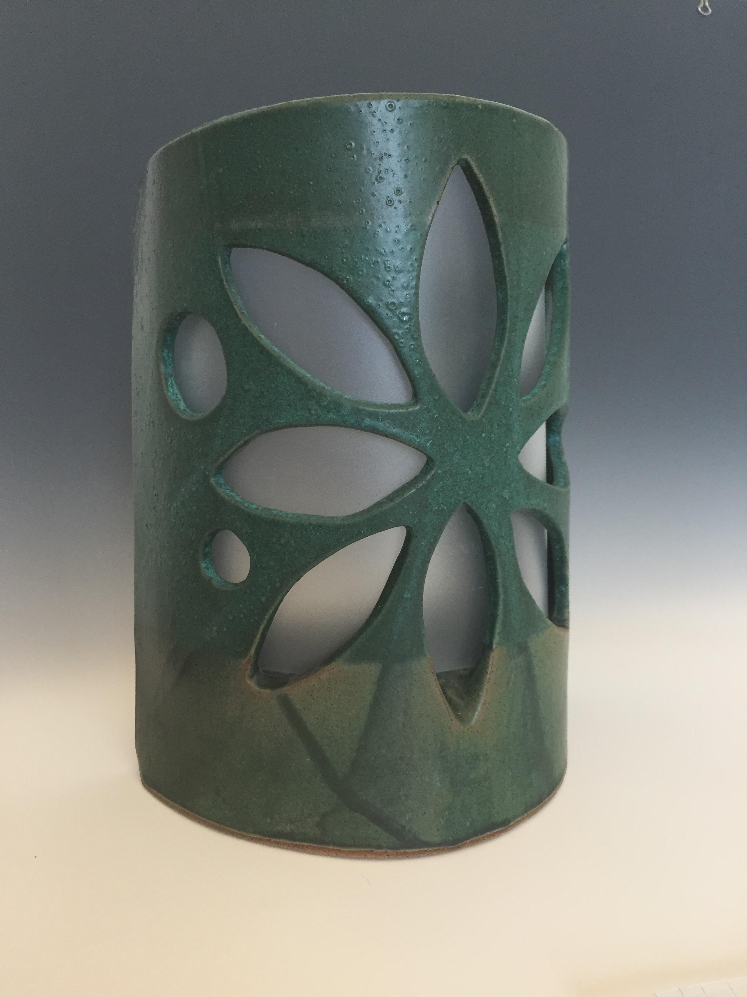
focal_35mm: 29
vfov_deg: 61.7
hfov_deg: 48.2
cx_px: 374
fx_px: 834
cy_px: 498
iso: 50
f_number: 2.2
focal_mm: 4.15
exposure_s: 1/30
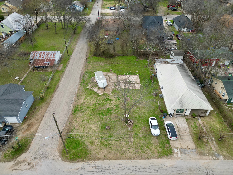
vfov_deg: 56.8
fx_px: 162
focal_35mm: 24
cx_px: 116
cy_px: 88
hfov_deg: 71.6
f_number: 1.7
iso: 100
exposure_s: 1/1000
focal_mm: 6.72
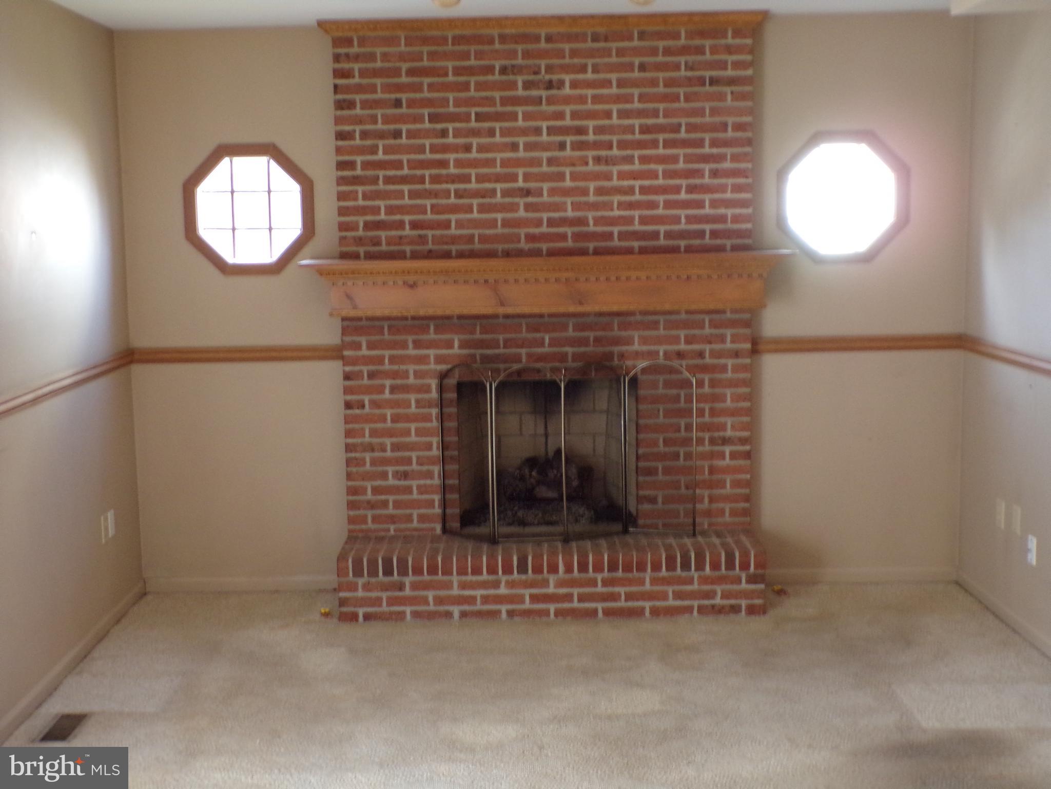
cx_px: 526
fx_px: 1275
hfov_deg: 44.8
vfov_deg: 34.3
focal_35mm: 42
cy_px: 394
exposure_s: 1/17
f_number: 3.4
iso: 200
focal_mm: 7.6
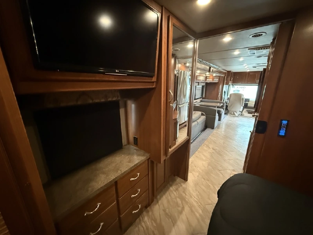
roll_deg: +0.3
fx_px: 127
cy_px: 118
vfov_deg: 85.7
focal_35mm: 14
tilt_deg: -15.2
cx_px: 156
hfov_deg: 102.1
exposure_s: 1/40
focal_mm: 2.22
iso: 1250
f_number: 2.2
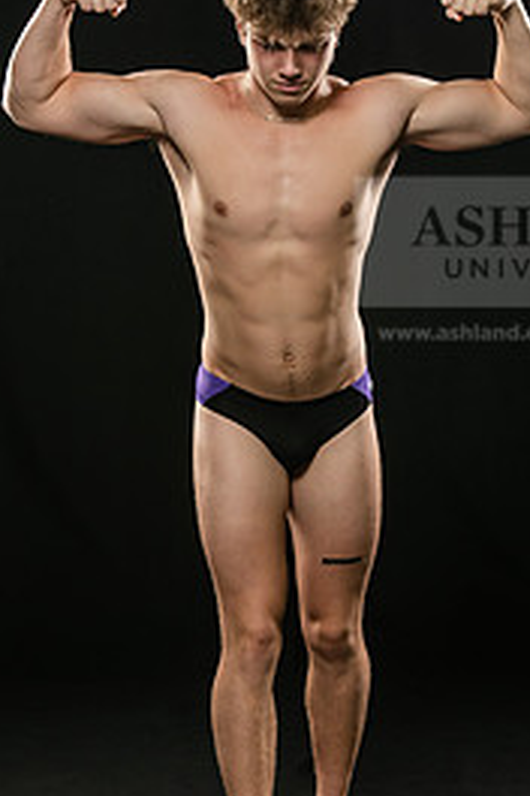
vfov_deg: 13.1
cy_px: 365
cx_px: 307
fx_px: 3467
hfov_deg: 8.7
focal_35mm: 157
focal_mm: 92
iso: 320
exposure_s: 1/250
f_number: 6.3
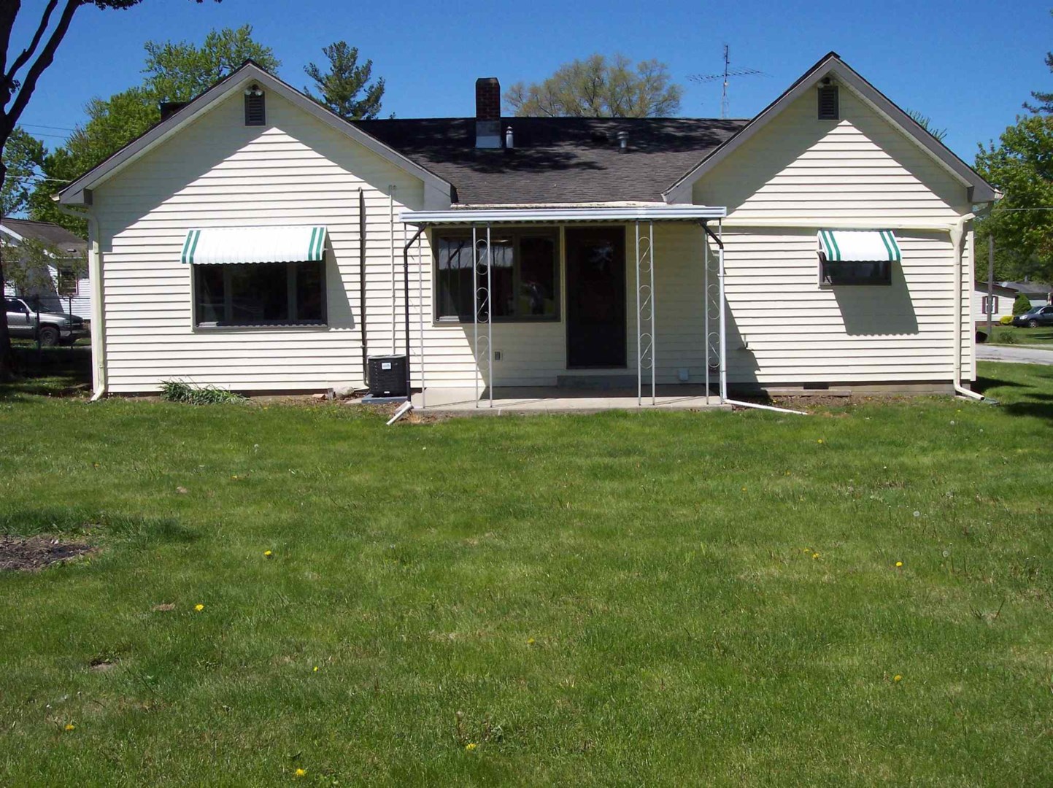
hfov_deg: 49.0
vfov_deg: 37.7
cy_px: 394
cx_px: 526
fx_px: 1155
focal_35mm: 38
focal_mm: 8
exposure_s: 1/1000
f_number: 4.8
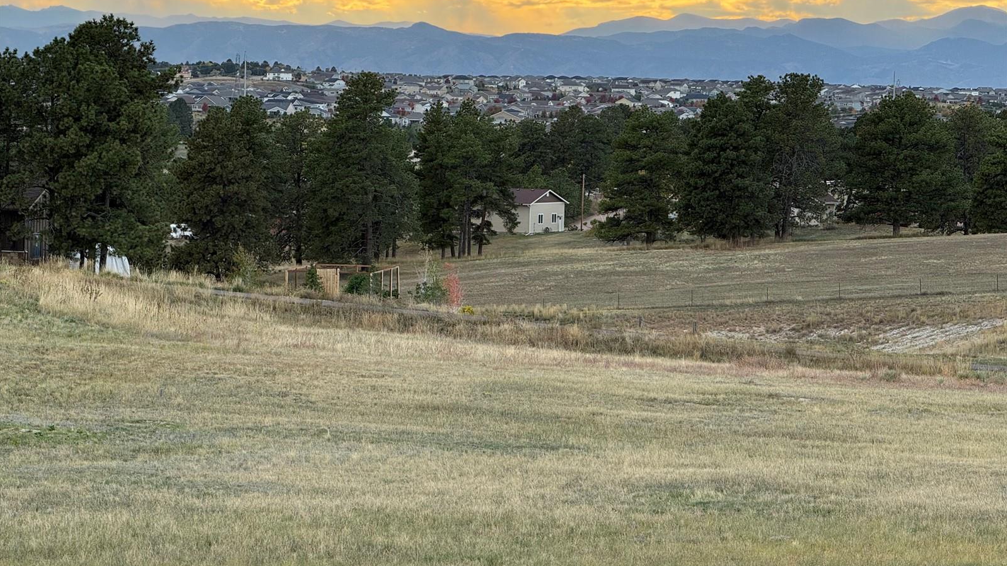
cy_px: 258
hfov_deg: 16.4
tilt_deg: -2.4
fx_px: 3498
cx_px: 503
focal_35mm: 131
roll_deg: -1.1
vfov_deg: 9.3
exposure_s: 1/220
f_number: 2.8
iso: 64
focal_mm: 15.66
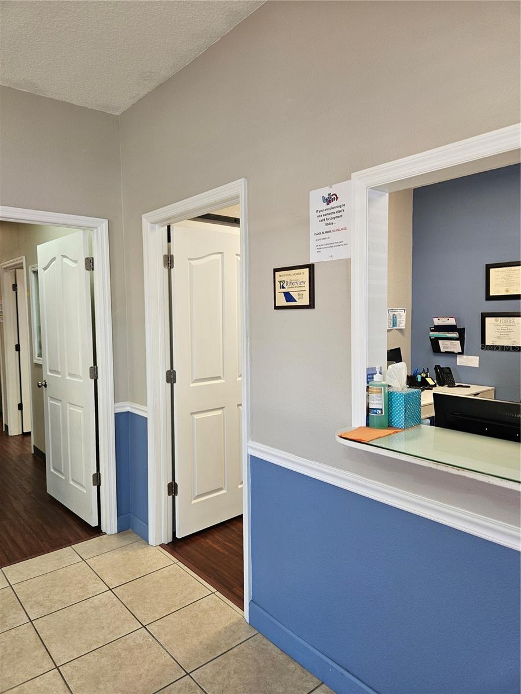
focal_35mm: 23
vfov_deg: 73.9
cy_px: 347
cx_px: 260
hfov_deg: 58.9
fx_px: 462
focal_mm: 5.4
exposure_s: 1/120
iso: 125
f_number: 1.8
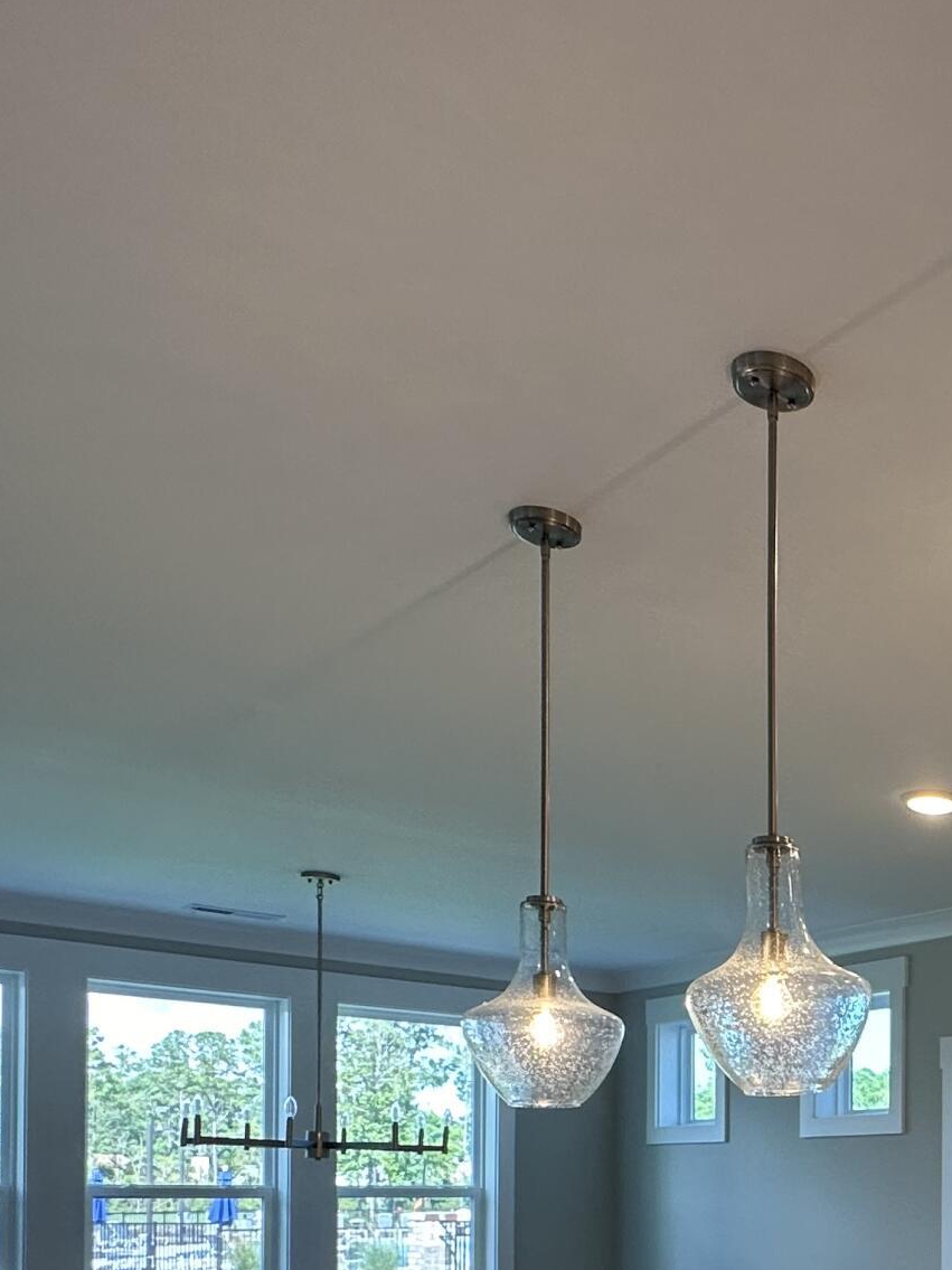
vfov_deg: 44.8
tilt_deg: +0.9
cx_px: 1152
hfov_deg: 31.9
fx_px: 1357
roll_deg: +0.3
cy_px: 1182
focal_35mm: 37
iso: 80
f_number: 2.2
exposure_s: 1/120
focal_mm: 2.22
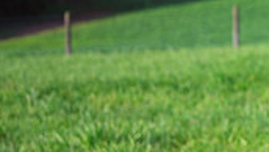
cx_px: 433
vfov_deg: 4.8
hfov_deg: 8.3
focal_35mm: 254
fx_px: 1813
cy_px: 32
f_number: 2.8
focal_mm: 70
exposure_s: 1/1250
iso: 100
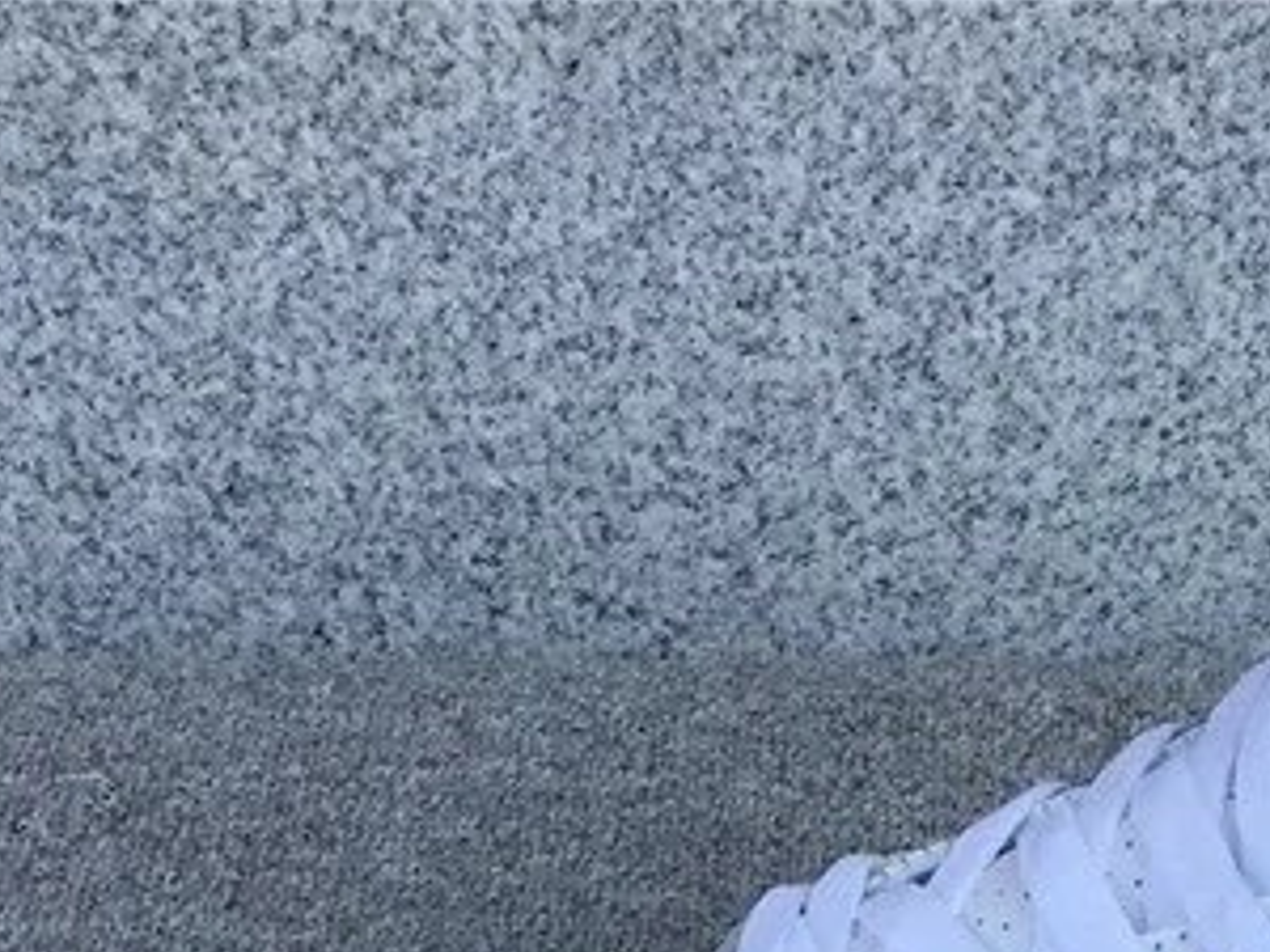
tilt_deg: -41.7
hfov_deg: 20.4
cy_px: 1424
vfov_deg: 14.8
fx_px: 3412
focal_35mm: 93
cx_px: 1295
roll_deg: -2.0
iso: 25
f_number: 2.4
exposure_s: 1/440
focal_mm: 3.3
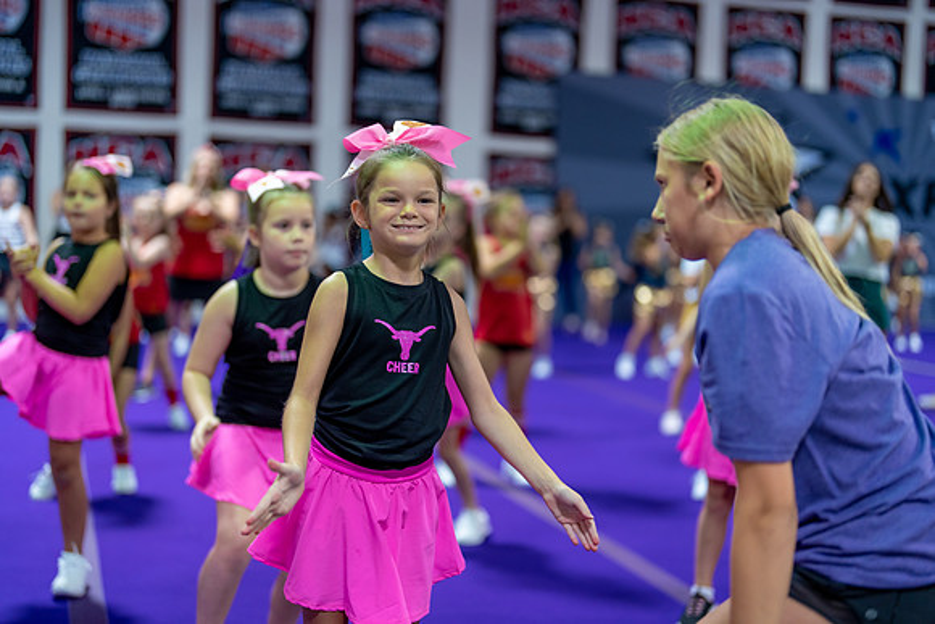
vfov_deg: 27.0
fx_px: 1299
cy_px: 312
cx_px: 468
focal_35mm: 50
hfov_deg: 39.6
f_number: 1.2
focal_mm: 50
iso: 500
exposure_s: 1/320
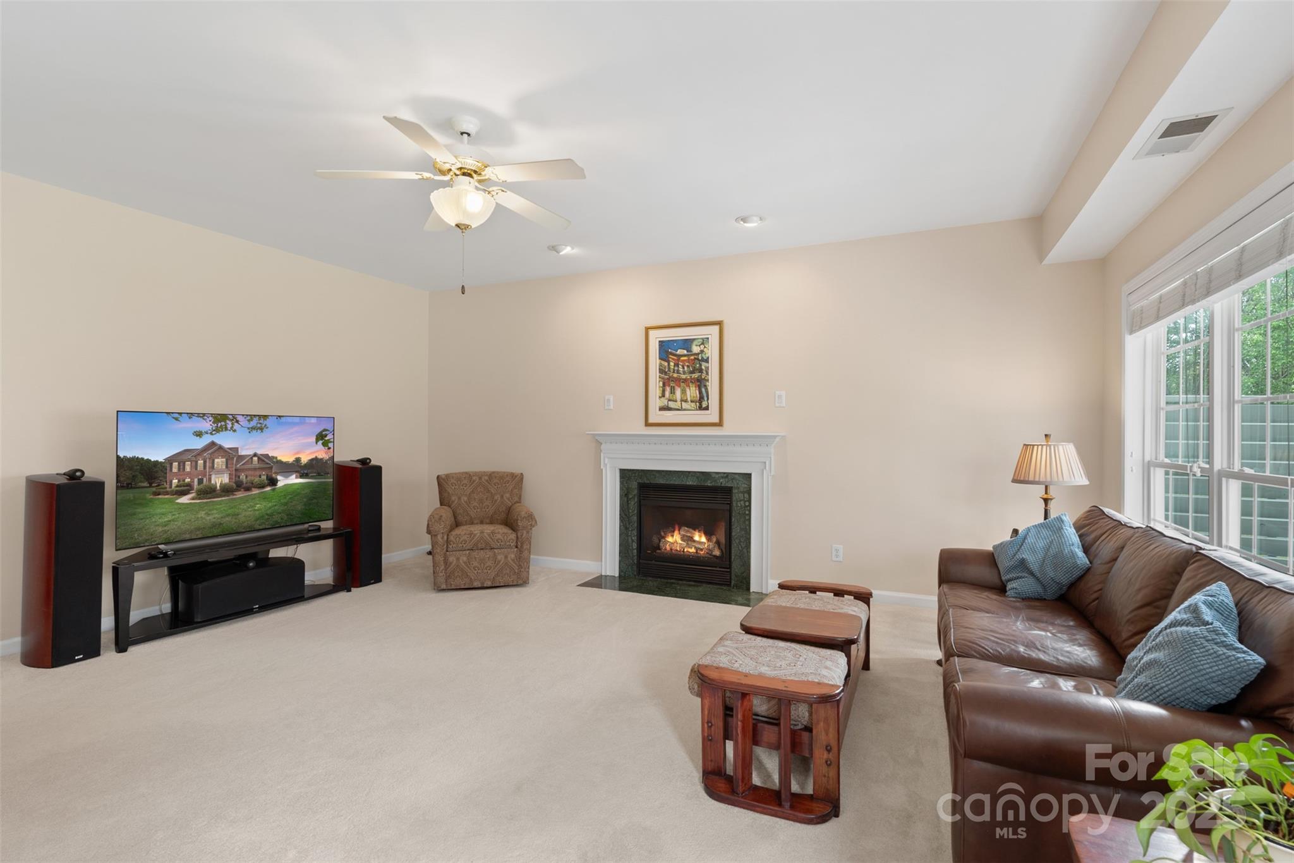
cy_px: 432
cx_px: 647
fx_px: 575
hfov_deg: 96.7
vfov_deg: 73.7
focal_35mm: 16
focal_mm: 16
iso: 640
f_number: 8
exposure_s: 1/5
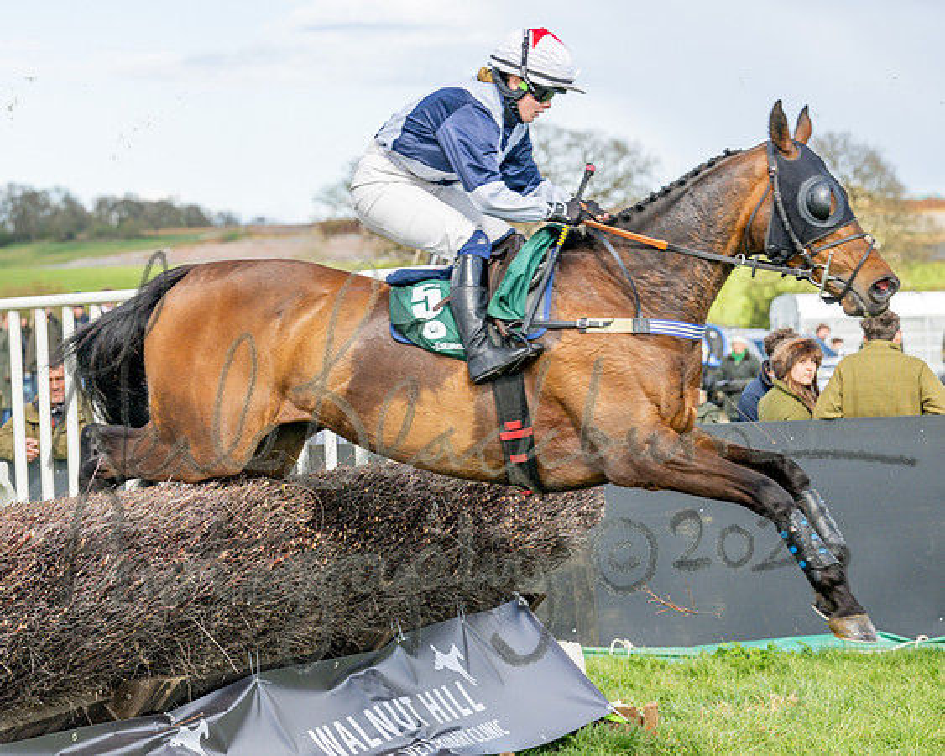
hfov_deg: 15.4
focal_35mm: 125
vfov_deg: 12.4
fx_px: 3488
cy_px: 410
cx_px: 244
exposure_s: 1/1600
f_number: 4.5
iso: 400
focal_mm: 89
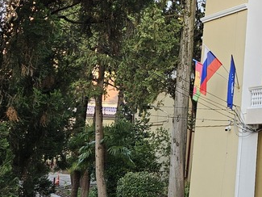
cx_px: 361
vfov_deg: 17.0
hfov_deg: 20.5
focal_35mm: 85
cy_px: 6
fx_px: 644
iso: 25
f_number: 1.8
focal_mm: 5.4
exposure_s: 1/100
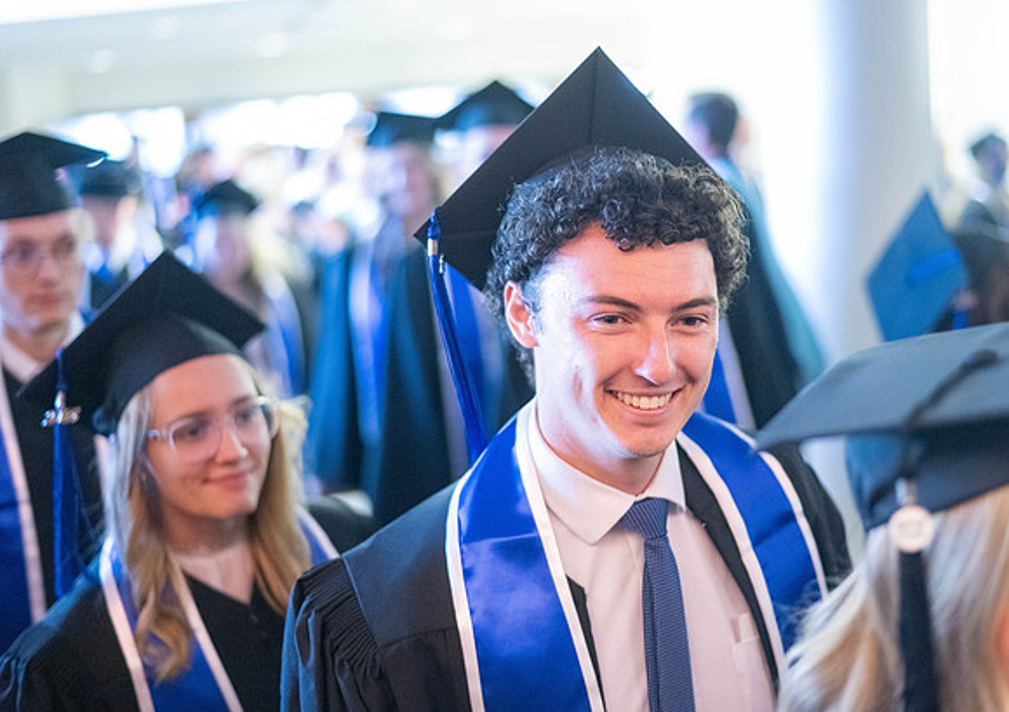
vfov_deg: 27.0
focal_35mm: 52
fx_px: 1483
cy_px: 356
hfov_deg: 37.6
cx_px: 534
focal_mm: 50
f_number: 1.8
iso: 5000
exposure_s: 1/125
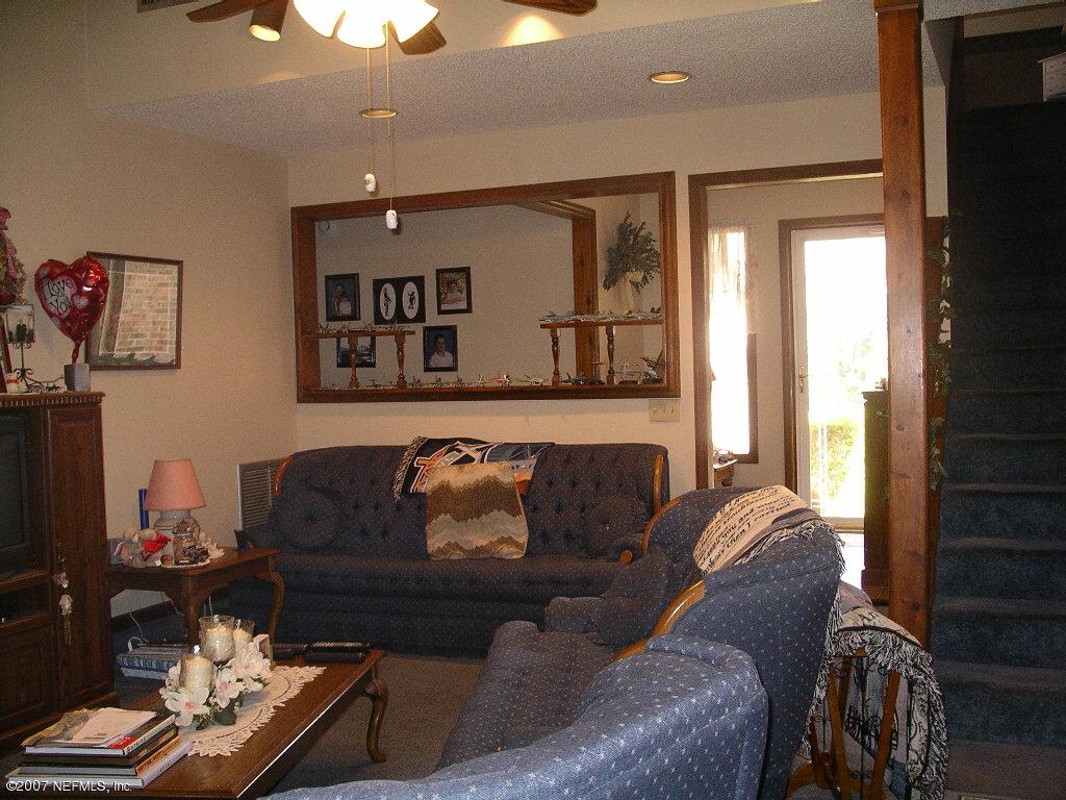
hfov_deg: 50.1
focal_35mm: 37
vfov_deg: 38.7
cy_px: 400
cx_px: 533
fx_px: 1139
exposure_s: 1/40
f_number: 2.8
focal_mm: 7.8
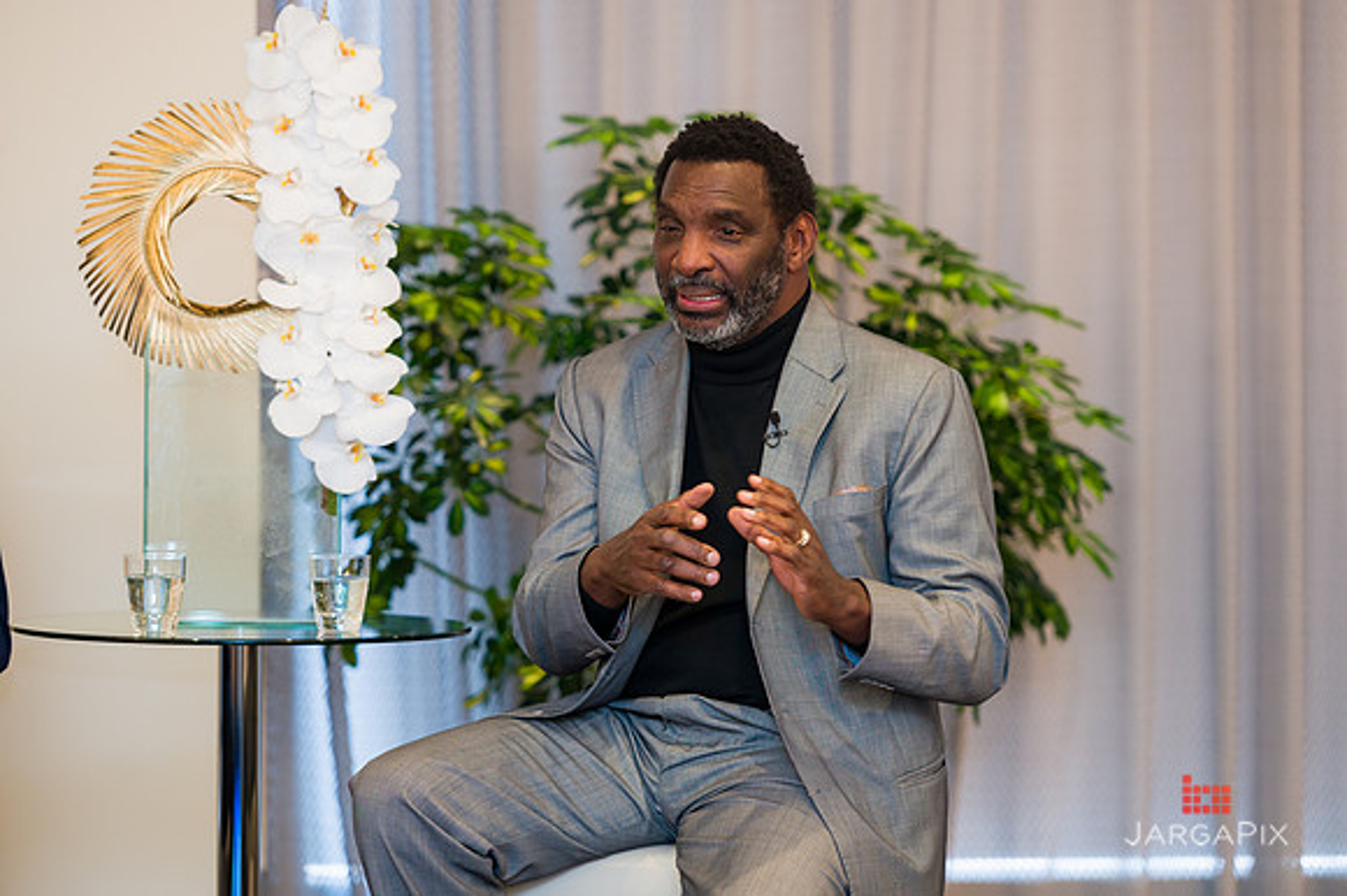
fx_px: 6170
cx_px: 674
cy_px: 448
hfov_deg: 12.5
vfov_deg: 8.3
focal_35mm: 165
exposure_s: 1/200
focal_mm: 165
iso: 800
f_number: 3.2
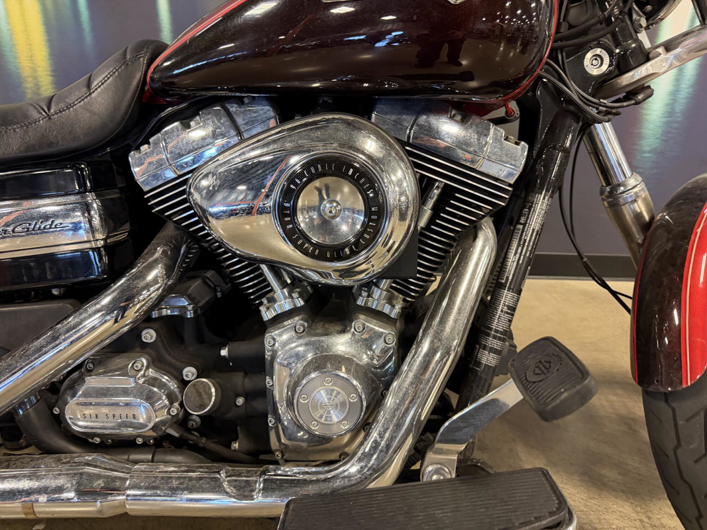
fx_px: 490
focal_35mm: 24
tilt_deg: -26.6
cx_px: 354
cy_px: 265
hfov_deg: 71.6
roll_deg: -1.3
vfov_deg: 56.8
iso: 500
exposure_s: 1/60
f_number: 1.78
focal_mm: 6.76
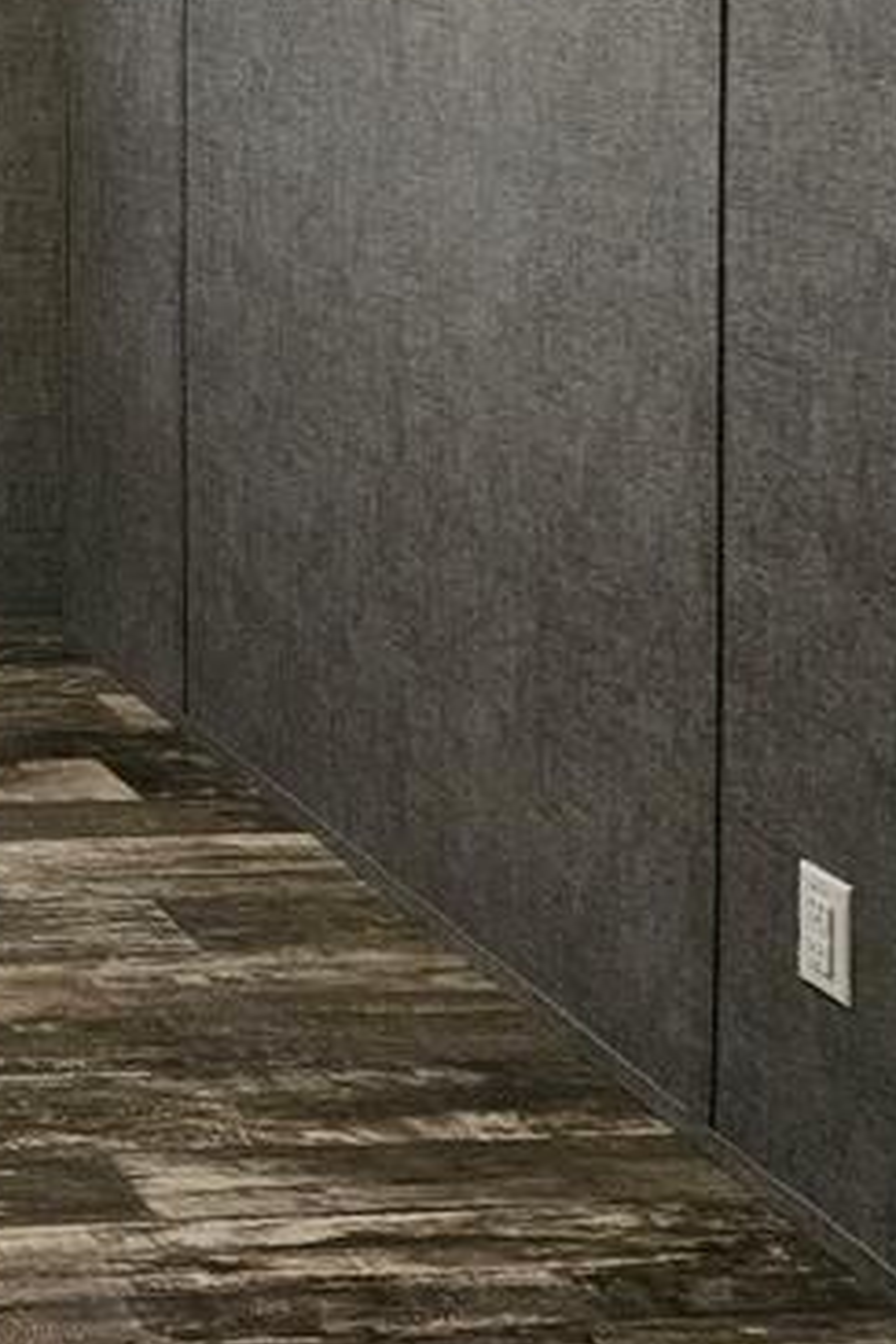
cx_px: -701
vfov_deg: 28.0
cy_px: -55
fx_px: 2501
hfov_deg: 16.9
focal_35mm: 67
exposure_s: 1/120
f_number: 1.8
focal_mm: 5.4
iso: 1000
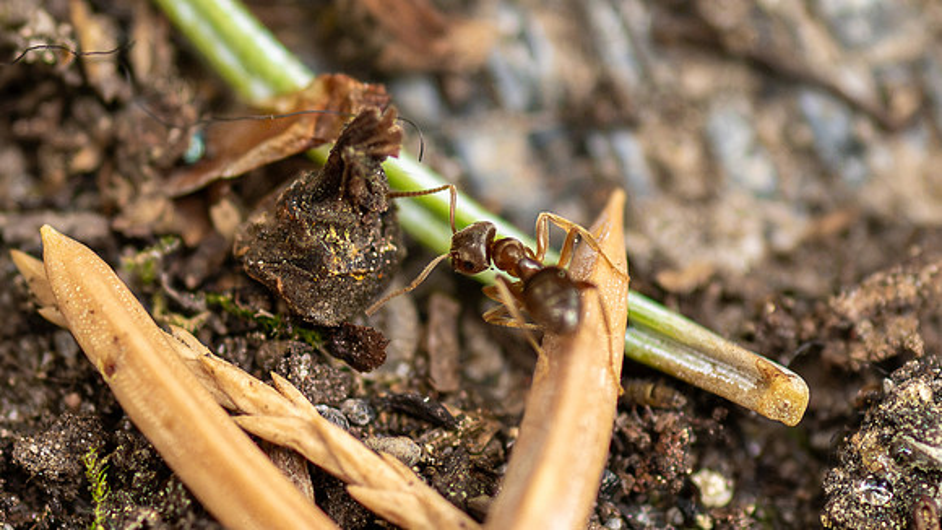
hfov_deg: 7.8
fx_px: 6888
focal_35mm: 276
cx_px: 532
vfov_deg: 4.4
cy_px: 297
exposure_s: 1/100
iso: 1250
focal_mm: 60
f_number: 5
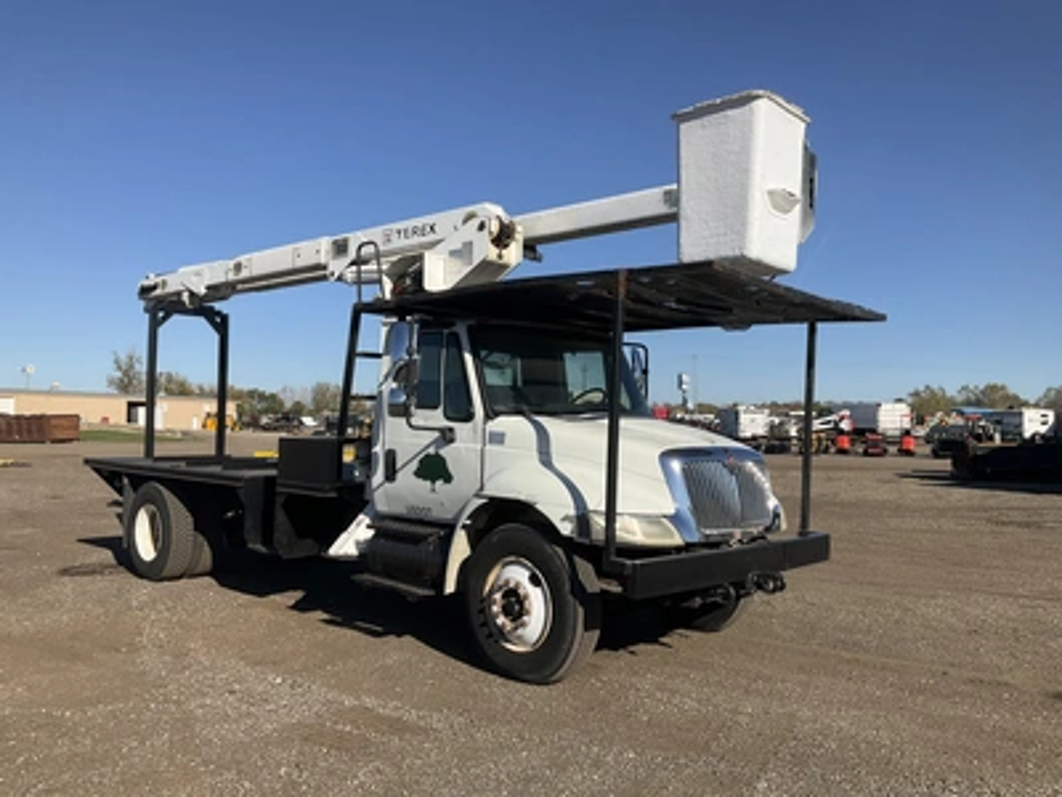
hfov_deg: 61.7
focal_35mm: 29
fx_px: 890
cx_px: 531
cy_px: 398
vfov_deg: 48.2
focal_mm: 3
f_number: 1.8
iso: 25
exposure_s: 1/2538
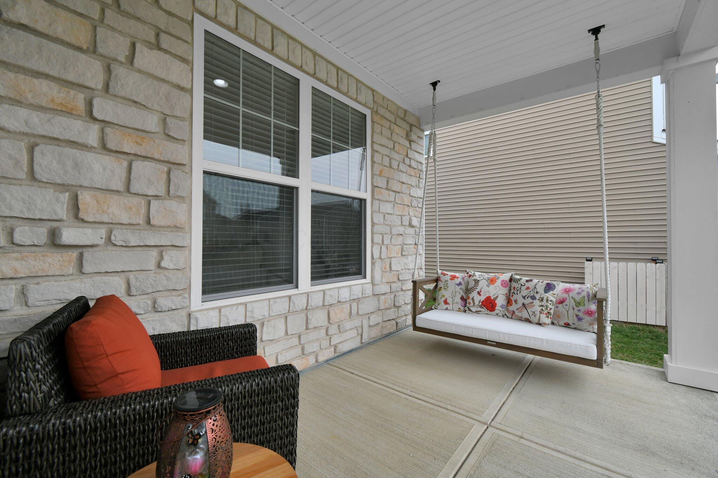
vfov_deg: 77.3
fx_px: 299
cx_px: 359
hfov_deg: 100.4
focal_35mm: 15
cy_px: 239
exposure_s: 1/10
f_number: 7.1
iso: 50
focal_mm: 10
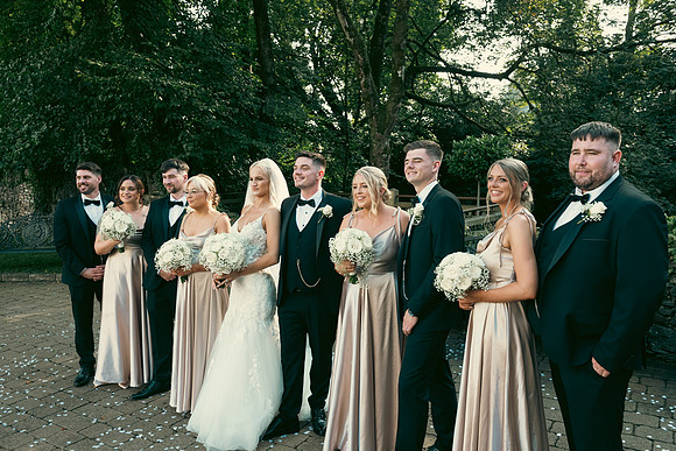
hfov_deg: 63.6
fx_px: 545
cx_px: 338
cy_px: 226
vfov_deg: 45.0
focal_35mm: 29
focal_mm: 29
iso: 320
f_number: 6.3
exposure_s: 1/160
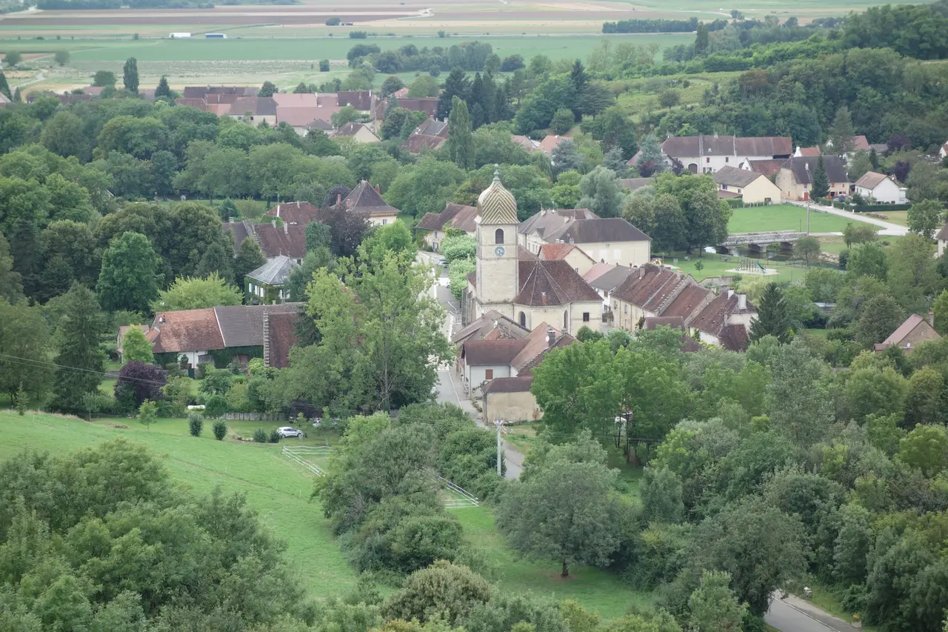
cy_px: 316
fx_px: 2633
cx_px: 474
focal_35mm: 100
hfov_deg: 20.4
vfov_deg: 13.7
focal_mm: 37.1
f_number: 4.9
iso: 125
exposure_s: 1/100
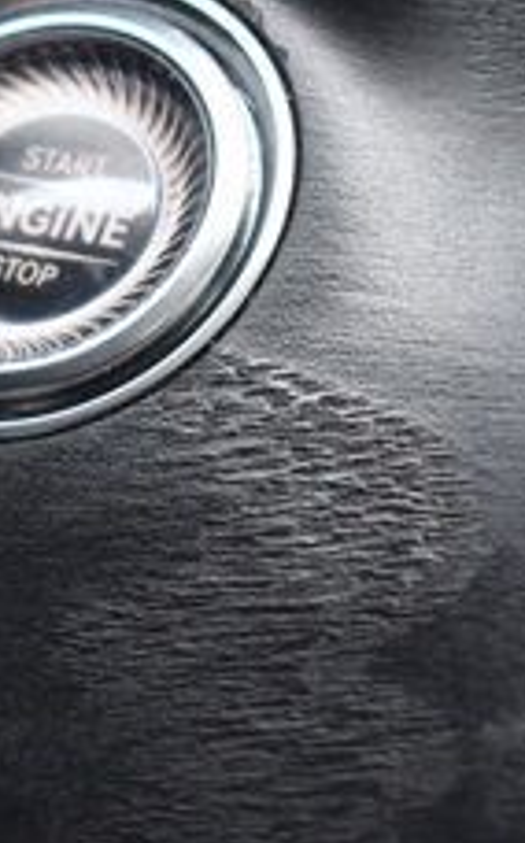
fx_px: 5393
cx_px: 78
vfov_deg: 8.9
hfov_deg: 5.6
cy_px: 135
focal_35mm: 235
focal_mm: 55
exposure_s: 1/125
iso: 1100
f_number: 5.6
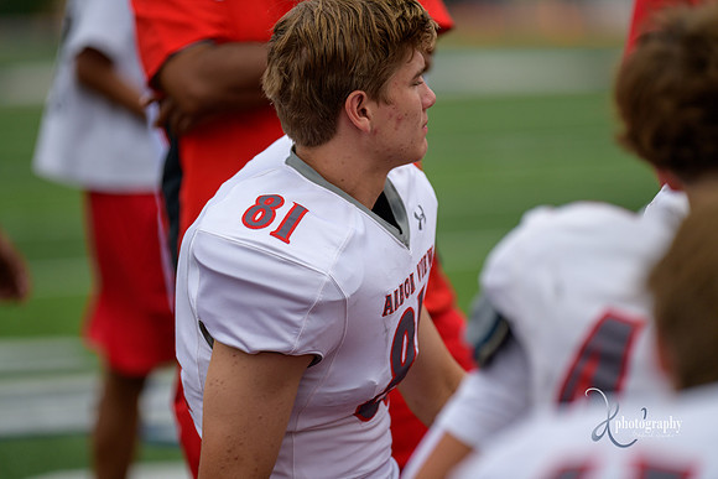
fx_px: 4788
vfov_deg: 5.7
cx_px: 359
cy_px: 240
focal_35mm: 240
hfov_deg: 8.6
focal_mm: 240
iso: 80
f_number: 2.8
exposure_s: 1/500
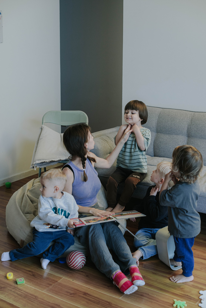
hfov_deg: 27.0
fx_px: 429
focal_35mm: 50
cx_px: 103
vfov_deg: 39.6
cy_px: 154
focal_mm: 50
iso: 400
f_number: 3.5
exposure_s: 1/125
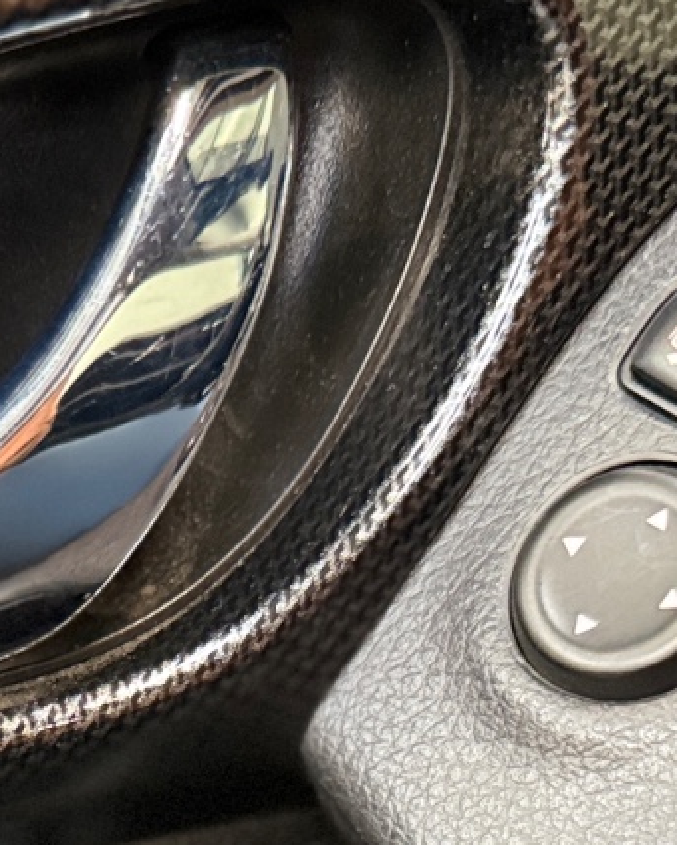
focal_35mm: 88
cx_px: -129
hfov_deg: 16.7
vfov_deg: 19.9
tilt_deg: -36.9
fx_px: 2203
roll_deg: +9.6
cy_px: 1111
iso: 800
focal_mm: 6.76
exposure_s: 1/25
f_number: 1.78
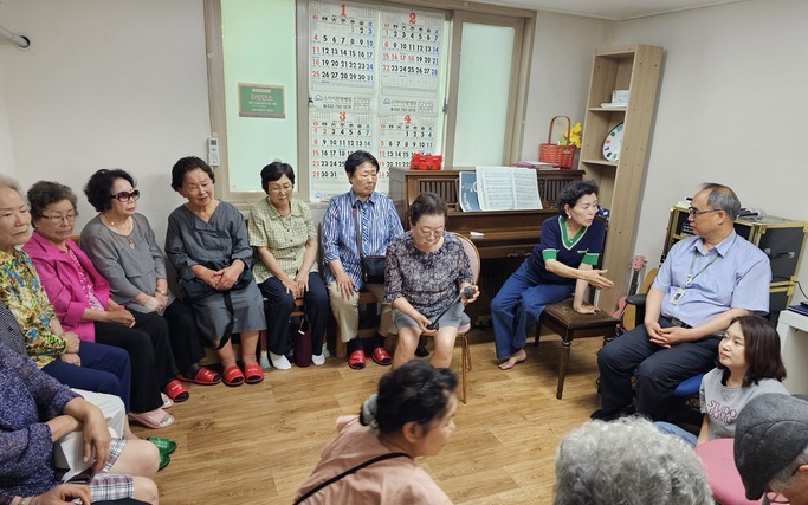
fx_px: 551
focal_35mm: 25
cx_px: 411
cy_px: 286
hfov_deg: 72.5
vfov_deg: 49.2
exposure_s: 1/60
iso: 250
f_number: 1.7
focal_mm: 6.3
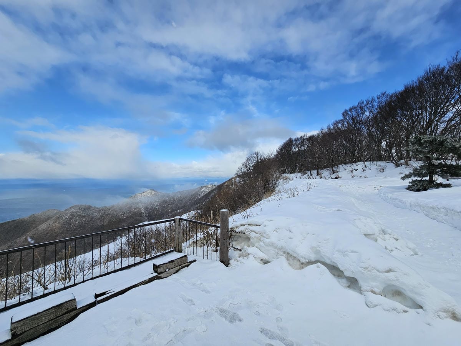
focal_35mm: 13
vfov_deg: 89.9
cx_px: 230
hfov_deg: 106.2
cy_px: 173
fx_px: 173
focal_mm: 2.2
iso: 50
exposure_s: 1/3291
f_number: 2.2
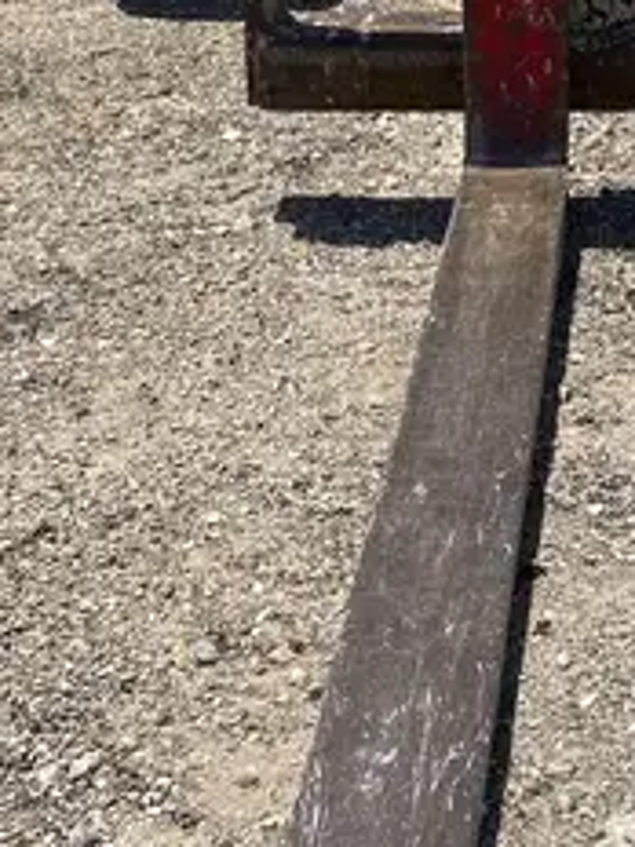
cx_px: 697
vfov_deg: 21.9
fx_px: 2006
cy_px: -188
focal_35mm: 82
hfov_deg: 17.4
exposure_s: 1/3401
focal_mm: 4.25
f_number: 1.8
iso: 32
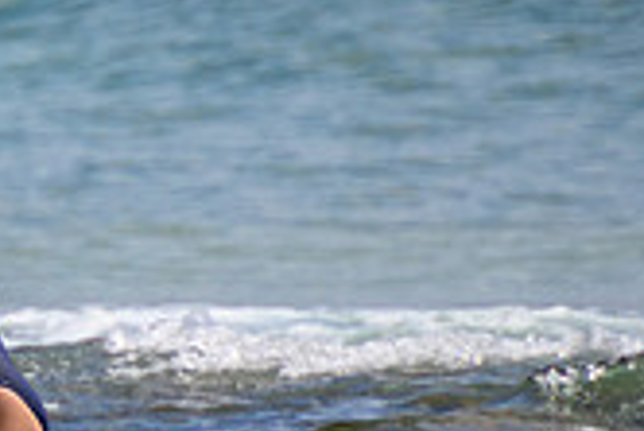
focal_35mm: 1923
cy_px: 283
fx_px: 34430
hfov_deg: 1.1
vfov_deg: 0.7
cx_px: -713
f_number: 5.6
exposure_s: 1/2000
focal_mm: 400
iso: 280
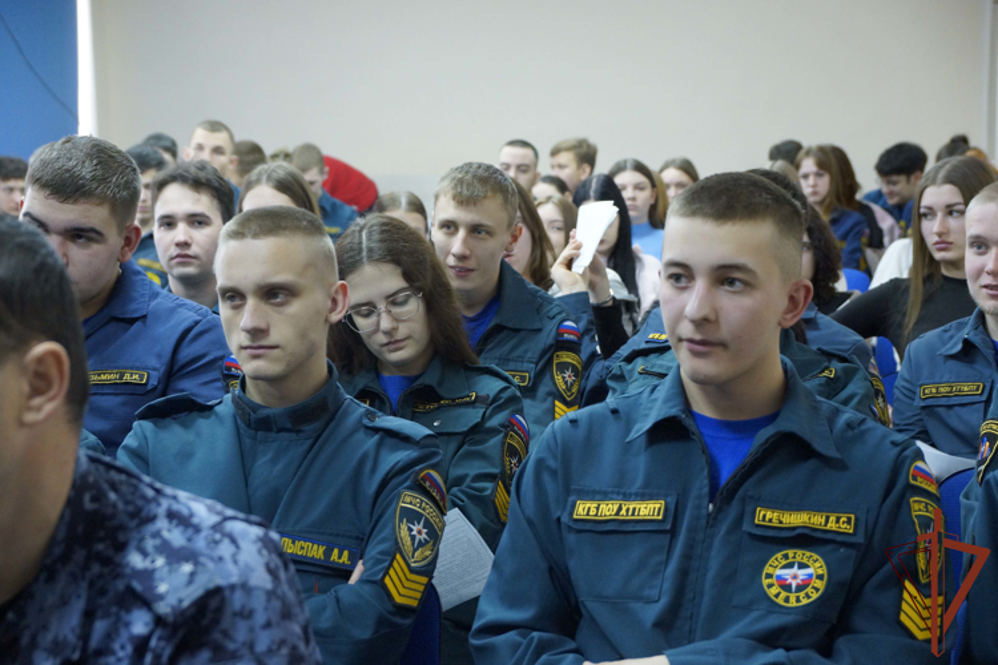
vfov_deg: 18.2
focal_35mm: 75
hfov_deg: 27.0
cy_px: 332
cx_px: 499
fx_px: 2079
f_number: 5
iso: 1600
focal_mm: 50
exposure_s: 1/60
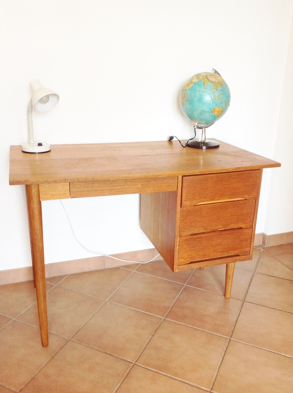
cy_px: 196
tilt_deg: -19.2
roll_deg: +0.5
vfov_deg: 52.7
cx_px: 146
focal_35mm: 35
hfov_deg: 40.6
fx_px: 396
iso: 64
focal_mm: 4.28
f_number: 2.4
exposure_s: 1/24
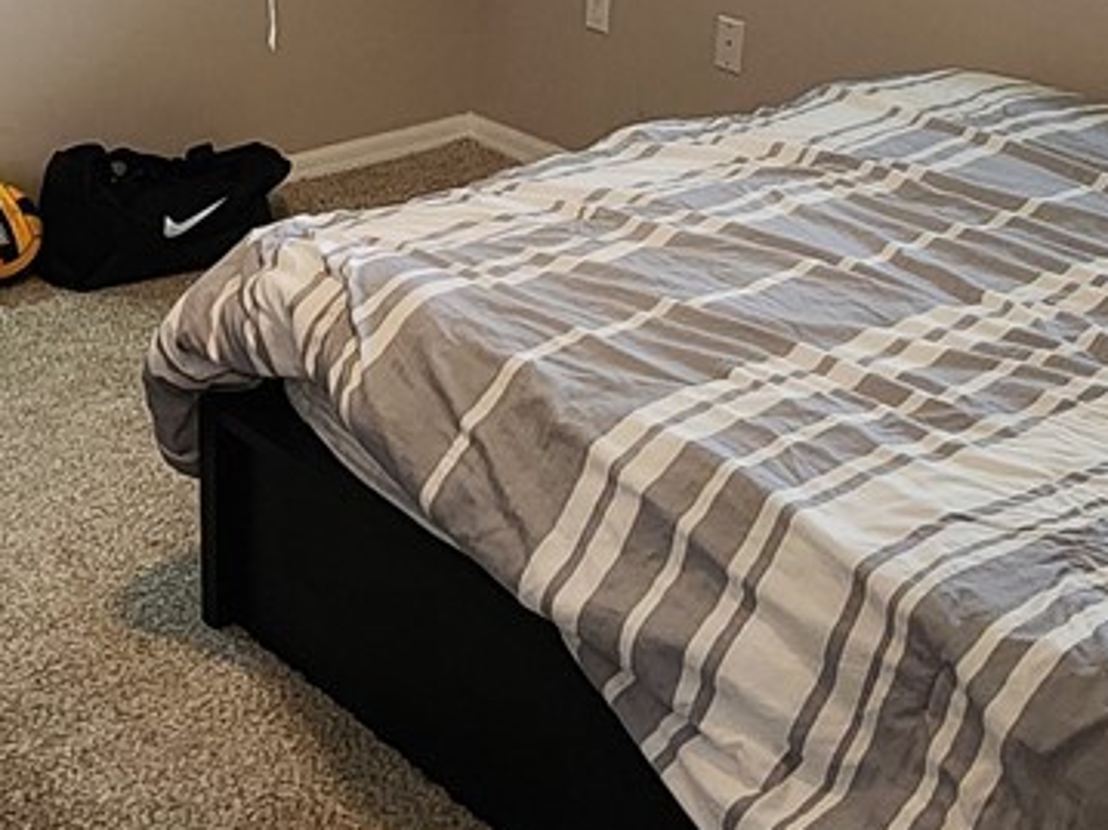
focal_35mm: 58
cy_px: 108
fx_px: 1856
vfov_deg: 24.6
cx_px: 191
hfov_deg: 32.2
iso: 320
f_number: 2.2
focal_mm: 2.2
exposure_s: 1/40
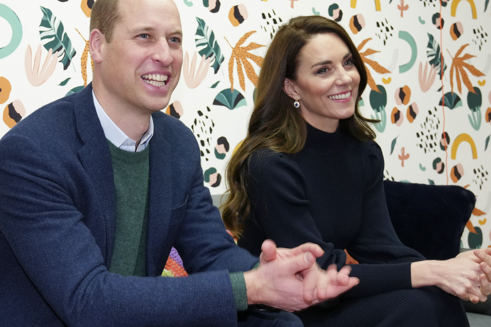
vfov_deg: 31.1
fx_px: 586
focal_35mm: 43
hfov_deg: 45.4
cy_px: 140
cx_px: 245
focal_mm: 35
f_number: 5
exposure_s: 1/50
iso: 1000
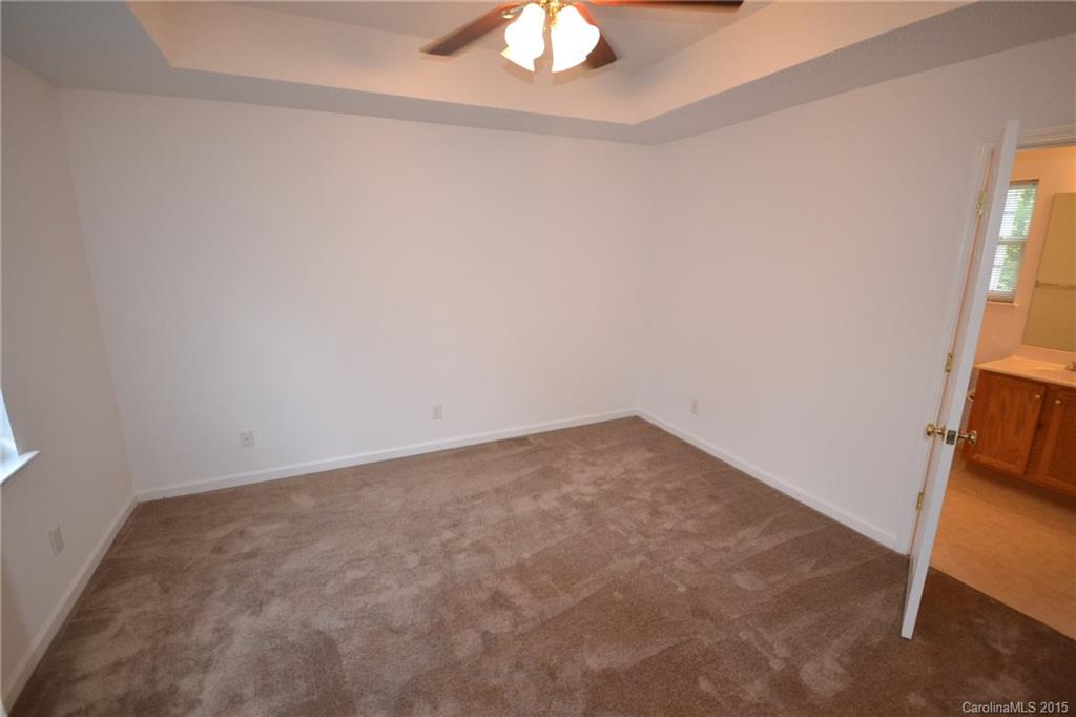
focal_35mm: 15
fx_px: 448
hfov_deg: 100.4
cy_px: 358
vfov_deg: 77.3
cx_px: 538
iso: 1600
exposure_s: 1/60
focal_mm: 10
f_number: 4
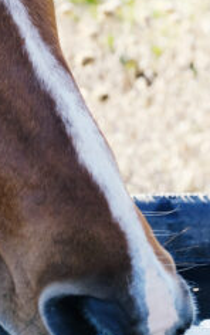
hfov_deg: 3.4
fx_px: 3508
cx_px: 142
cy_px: 253
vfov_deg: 5.5
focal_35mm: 384
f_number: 4
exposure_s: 1/1600
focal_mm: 77.3
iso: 800
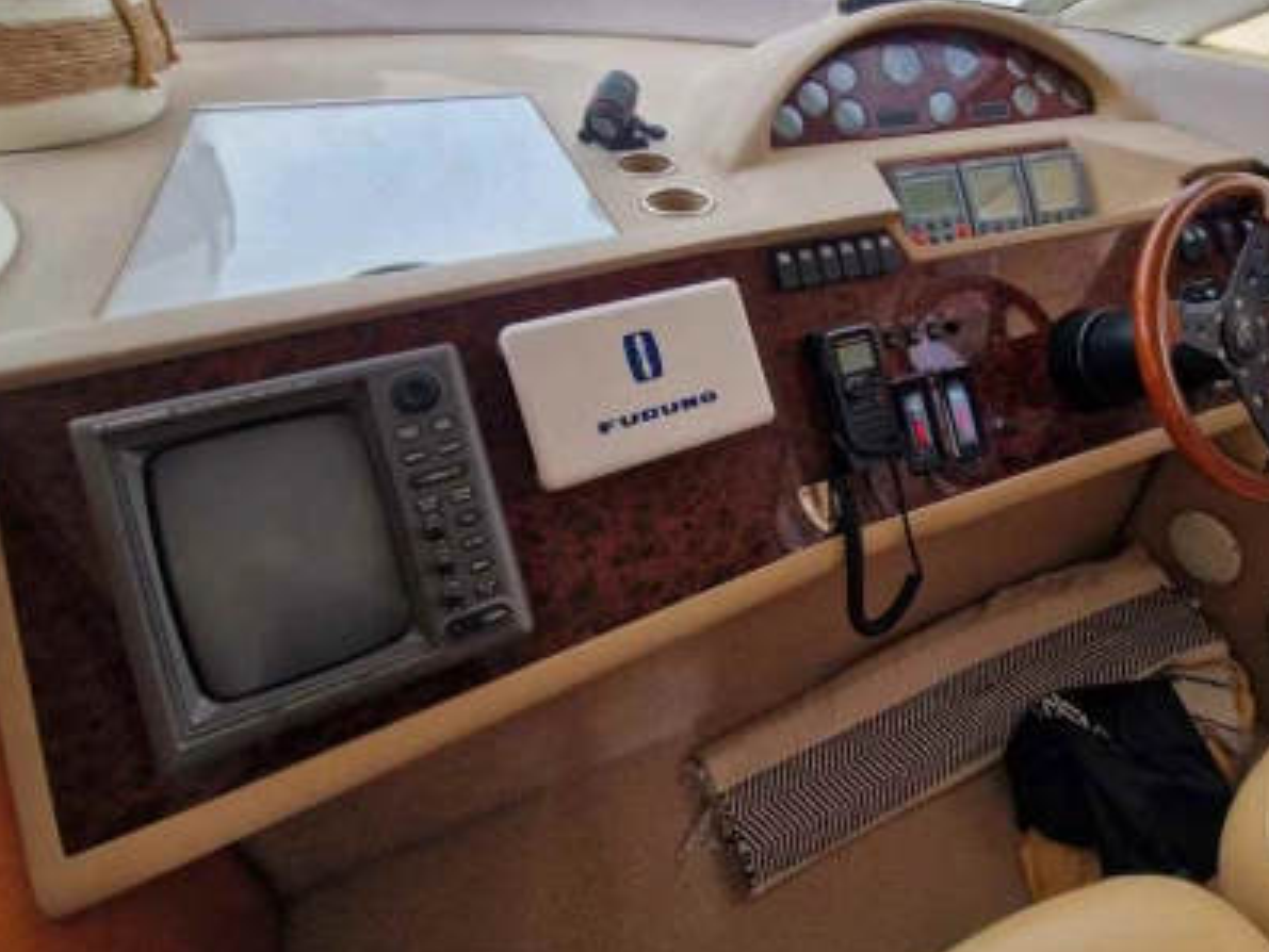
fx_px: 660
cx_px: 761
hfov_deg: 86.6
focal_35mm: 18
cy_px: 398
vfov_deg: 71.1
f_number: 2.2
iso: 50
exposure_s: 1/128
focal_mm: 2.2
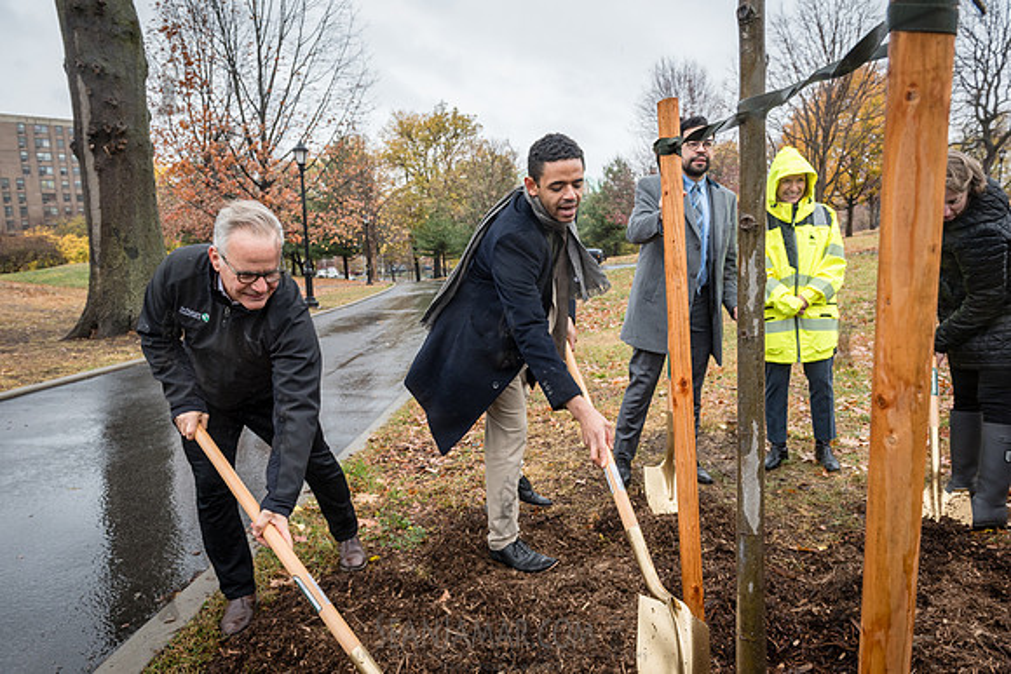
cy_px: 337
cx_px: 506
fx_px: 674
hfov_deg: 73.7
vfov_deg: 53.2
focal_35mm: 24
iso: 500
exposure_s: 1/250
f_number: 6.3
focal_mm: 24
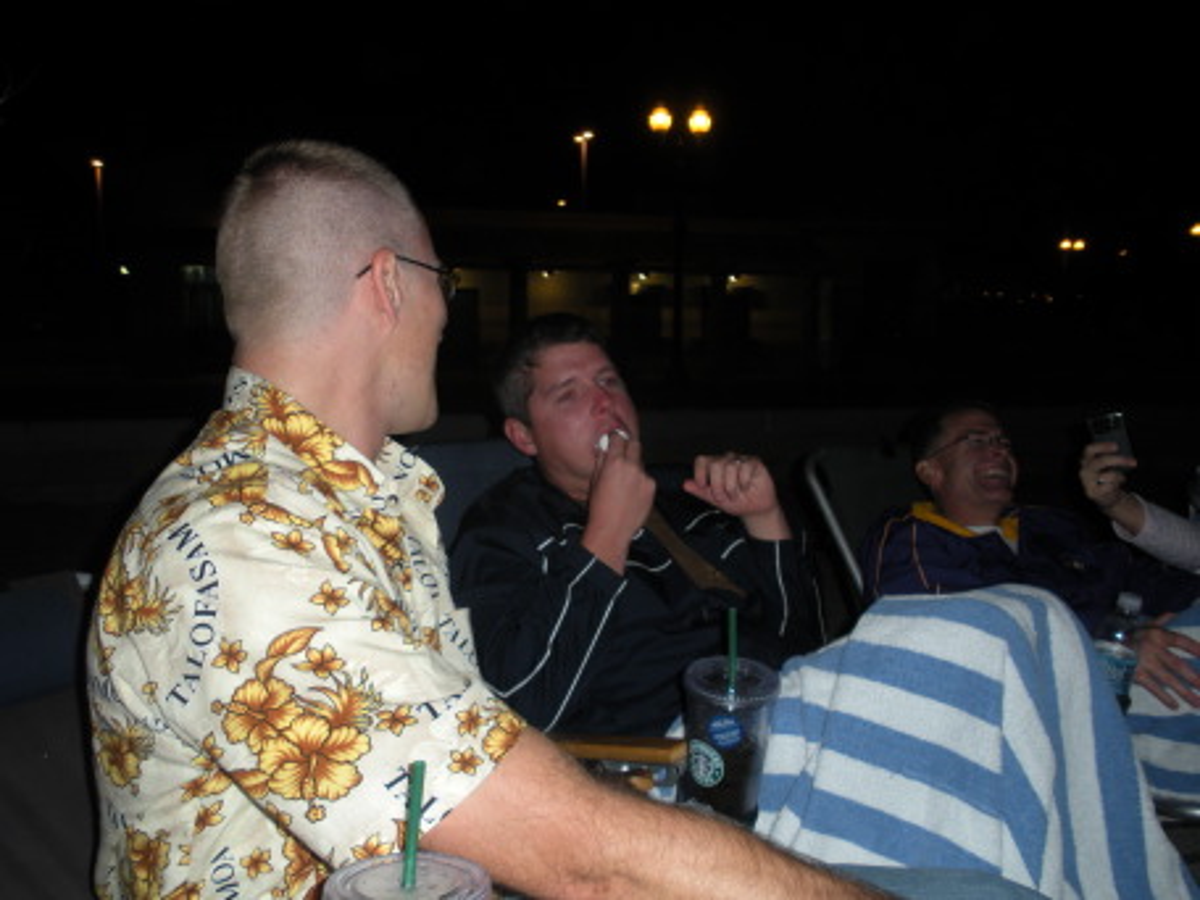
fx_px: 1248
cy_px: 450
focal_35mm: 36
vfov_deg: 39.7
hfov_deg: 51.4
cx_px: 600
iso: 92
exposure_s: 1/60
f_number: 3.5
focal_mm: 6.3
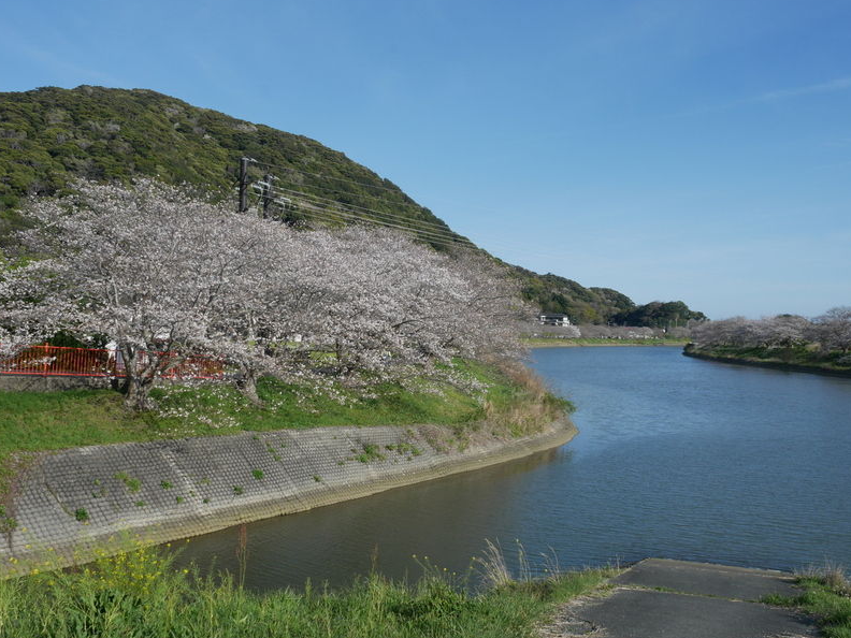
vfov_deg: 40.7
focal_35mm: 35
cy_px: 321
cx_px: 426
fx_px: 860
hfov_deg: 52.6
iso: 200
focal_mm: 17
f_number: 8
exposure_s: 1/500
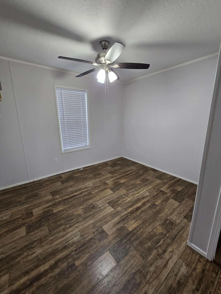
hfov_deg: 89.9
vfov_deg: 106.2
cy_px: 147
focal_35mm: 13
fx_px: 111
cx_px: 110
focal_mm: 2.2
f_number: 2.2
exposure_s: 1/60
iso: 250
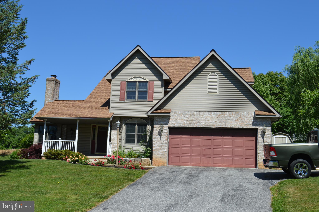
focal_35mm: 39
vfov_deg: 34.1
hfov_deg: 49.6
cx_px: 160
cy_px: 106
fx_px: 345
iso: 100
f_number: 9
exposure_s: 1/320
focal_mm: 26
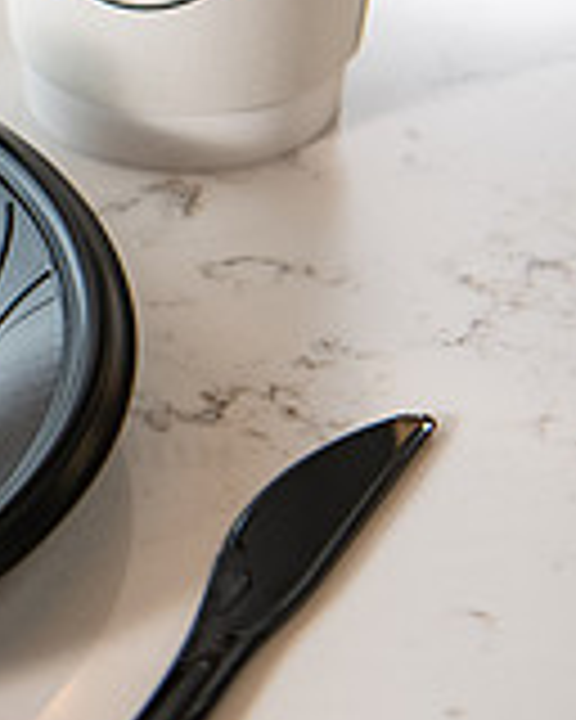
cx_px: -711
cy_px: 295
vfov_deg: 11.8
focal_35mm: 163
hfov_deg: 8.8
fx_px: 3473
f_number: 4
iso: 640
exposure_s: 1/200
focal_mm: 48
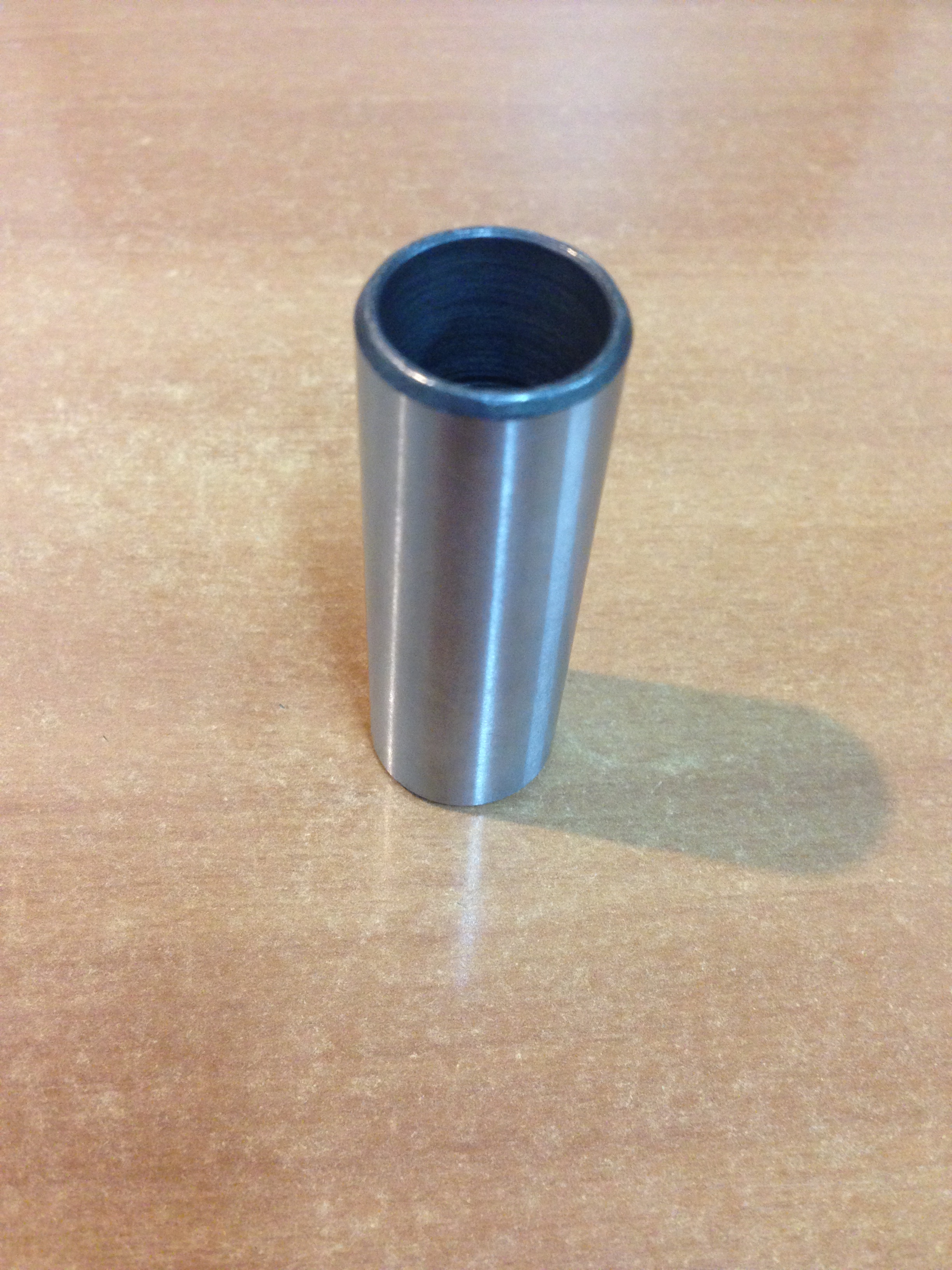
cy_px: 635
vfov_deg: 55.4
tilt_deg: -53.4
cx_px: 476
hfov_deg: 42.9
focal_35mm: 33
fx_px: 1210
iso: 250
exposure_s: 1/20
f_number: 2.4
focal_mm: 4.12
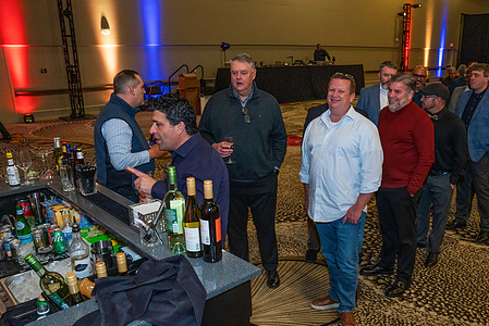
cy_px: 183
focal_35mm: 31
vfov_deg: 42.3
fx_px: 421
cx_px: 293
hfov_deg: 59.8
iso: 3200
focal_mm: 24
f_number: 4
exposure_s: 1/125
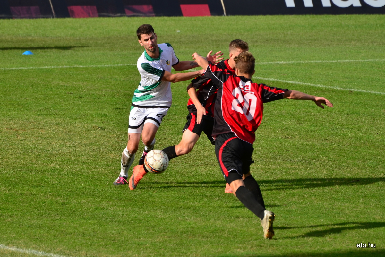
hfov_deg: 4.6
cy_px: 128
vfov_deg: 3.1
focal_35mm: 450
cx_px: 192
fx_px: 4814
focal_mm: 300
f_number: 6.3
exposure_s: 1/1000
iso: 200
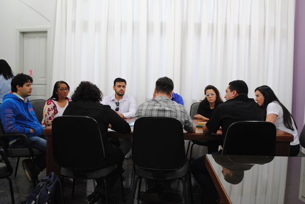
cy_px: 102
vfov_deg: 36.9
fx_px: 305
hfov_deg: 53.1
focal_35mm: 36
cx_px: 152
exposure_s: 1/30
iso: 800
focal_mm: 24
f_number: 4
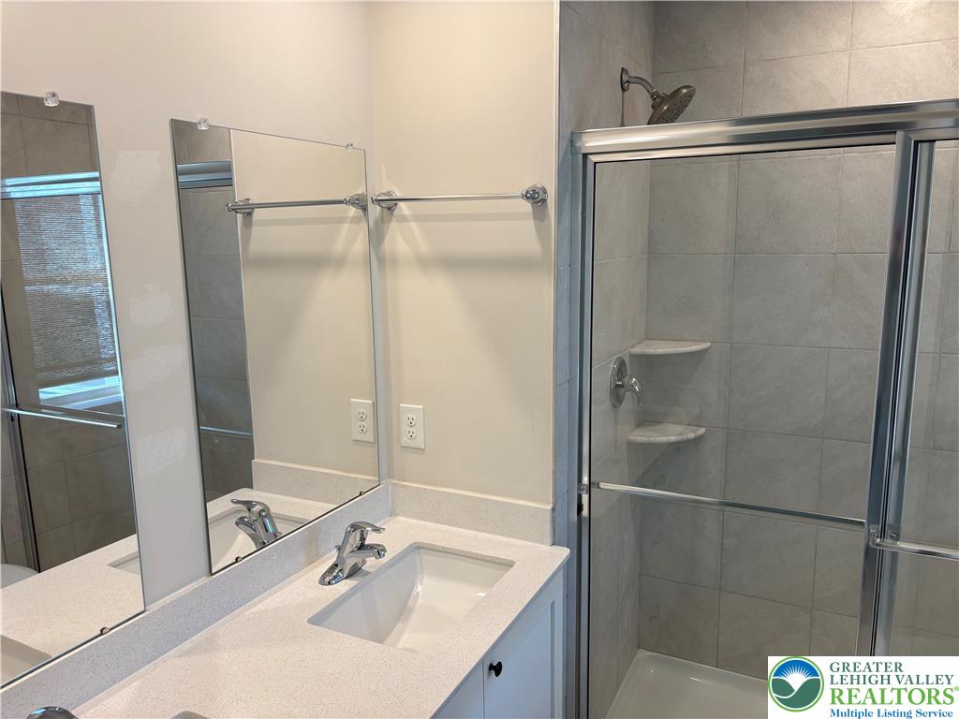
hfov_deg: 67.3
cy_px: 360
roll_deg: +1.7
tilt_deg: -9.9
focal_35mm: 26
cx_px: 480
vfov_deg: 53.1
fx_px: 720
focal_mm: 5.96
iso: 64
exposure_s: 1/120
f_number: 1.6
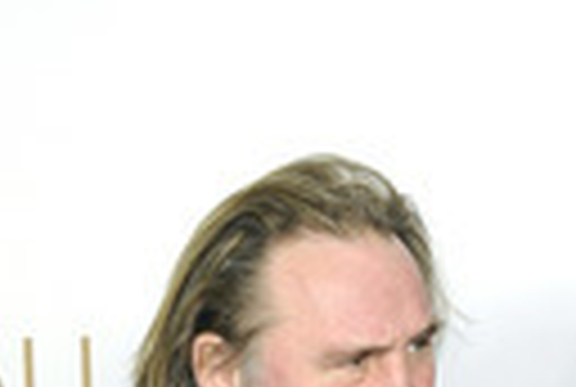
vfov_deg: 6.1
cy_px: 819
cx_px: 526
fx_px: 3496
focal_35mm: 218
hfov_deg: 9.4
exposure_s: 1/160
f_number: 5.6
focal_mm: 70
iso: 500
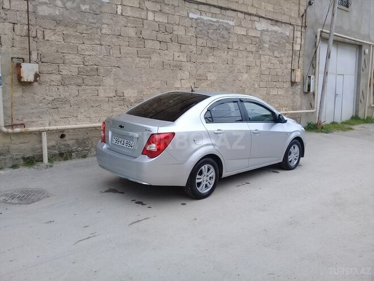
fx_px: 335
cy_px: 140
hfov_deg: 58.4
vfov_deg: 45.4
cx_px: 187
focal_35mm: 31
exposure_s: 1/602
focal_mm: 3.3
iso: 50
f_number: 2.2
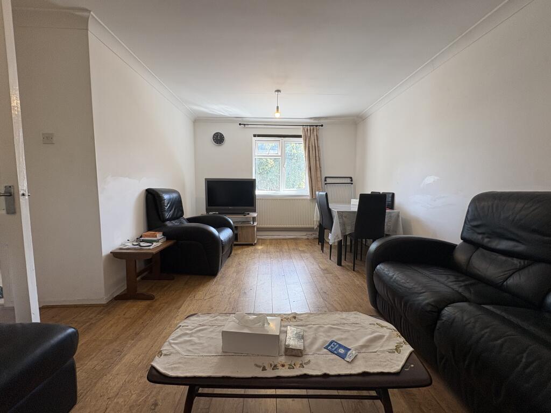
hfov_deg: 102.1
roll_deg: +0.2
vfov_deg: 85.7
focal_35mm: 14
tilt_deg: -4.5
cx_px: 276
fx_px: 223
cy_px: 206
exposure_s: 1/100
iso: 100
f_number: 2.2
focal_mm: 2.22
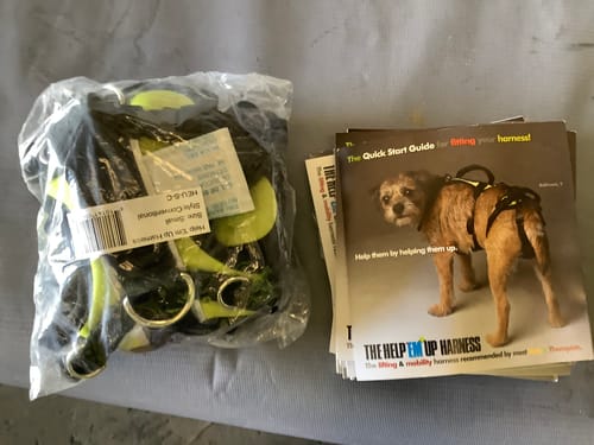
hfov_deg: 58.4
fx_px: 532
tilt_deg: -81.9
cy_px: 222
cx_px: 297
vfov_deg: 45.4
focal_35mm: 31
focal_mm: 3.3
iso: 320
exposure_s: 1/33
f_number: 2.4
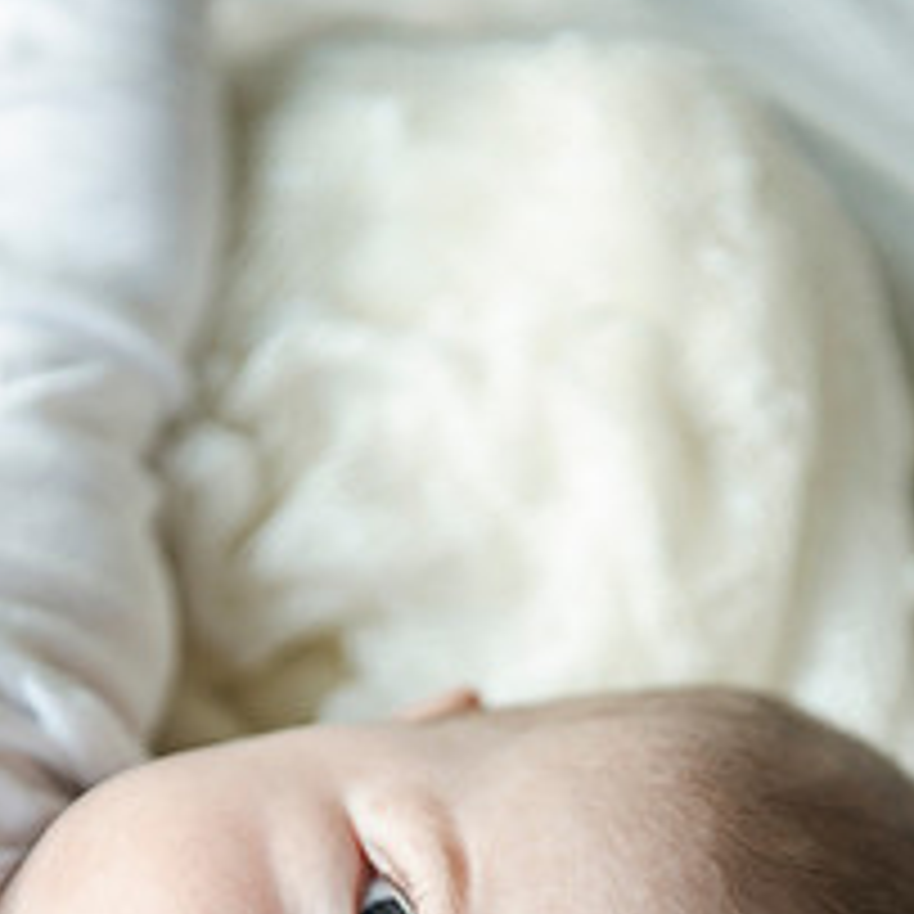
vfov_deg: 13.0
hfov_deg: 13.2
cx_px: 419
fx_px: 3943
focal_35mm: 132
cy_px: 955
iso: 800
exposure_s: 1/160
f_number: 3.5
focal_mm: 70
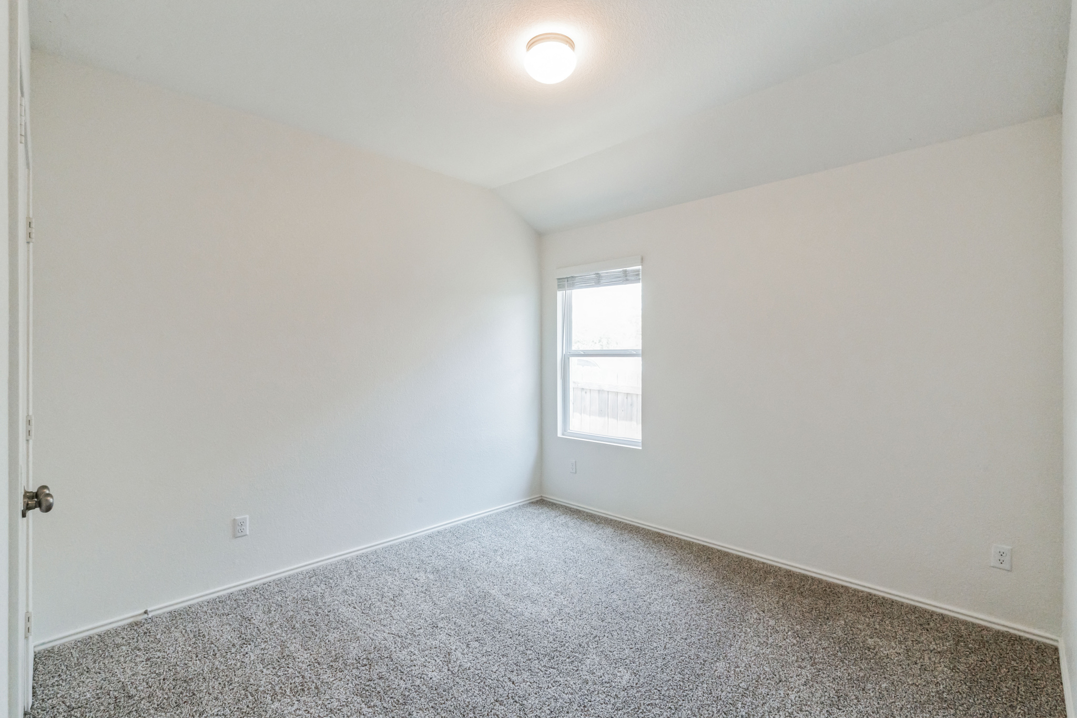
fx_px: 479
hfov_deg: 96.7
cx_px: 538
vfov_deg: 73.7
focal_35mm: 16
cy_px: 359
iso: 3200
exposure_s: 1/50
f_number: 16
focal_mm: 16
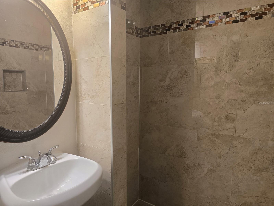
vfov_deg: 58.9
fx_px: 182
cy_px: 103
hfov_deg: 73.9
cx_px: 137
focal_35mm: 23
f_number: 1.7
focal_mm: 6.3
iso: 125
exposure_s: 1/120
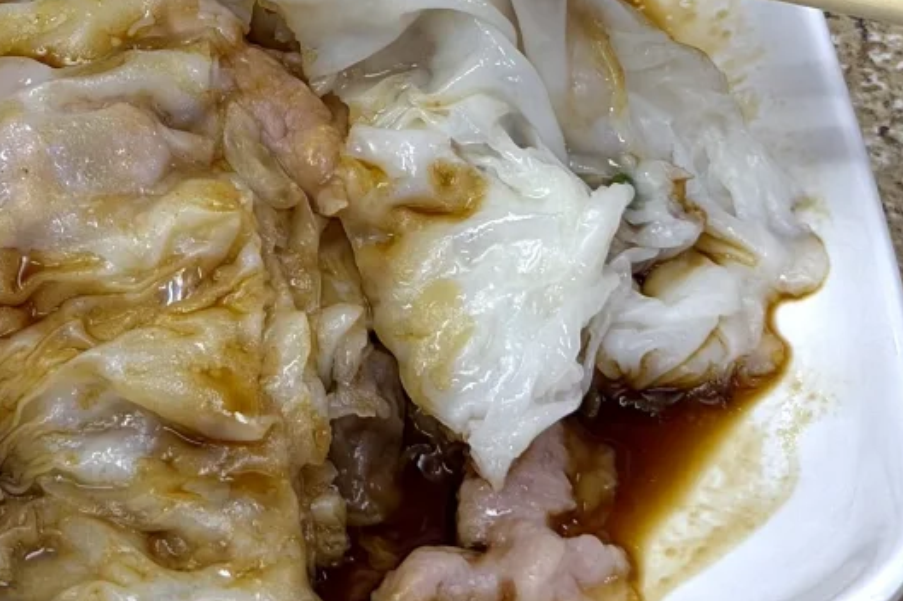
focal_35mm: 136
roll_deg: -1.4
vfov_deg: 9.7
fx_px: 3409
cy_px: -335
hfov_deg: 14.9
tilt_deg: -37.5
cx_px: 79
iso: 80
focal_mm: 6.76
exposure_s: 1/100
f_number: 1.78
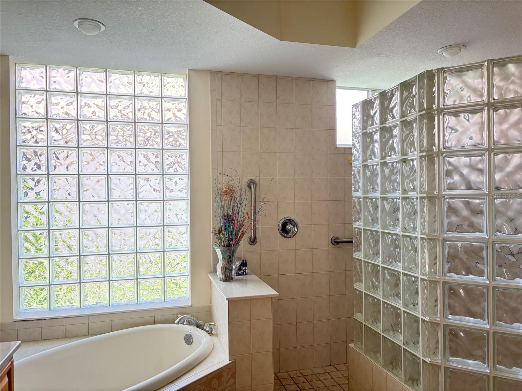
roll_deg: +0.7
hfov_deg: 67.3
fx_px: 392
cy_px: 196
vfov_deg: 53.1
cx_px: 261
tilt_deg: -0.2
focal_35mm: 26
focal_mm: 5.96
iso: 100
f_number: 1.6
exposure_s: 1/121
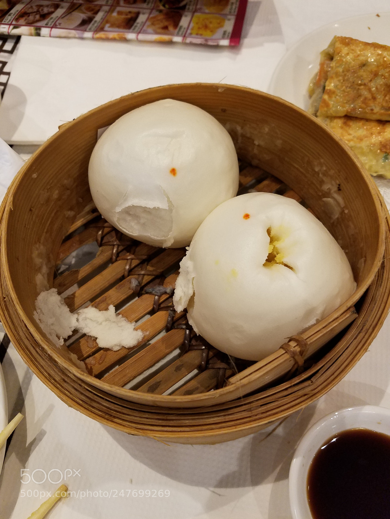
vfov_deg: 67.3
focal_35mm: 26
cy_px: 260
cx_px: 195
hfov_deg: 53.1
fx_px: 391
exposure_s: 1/30
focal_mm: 4.2
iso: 160
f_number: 1.7
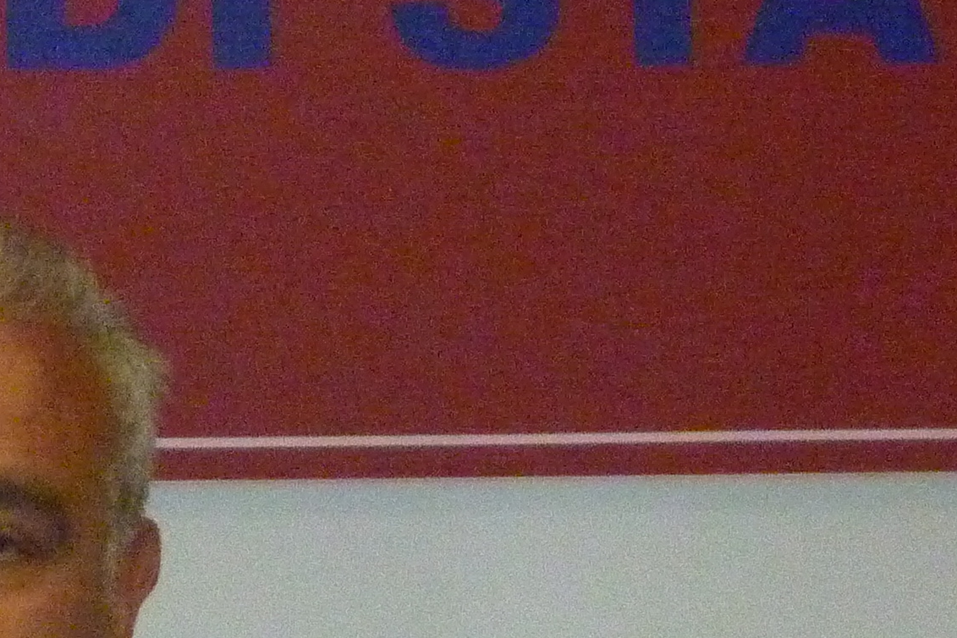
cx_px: -100
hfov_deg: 4.7
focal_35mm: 433
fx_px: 11510
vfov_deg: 3.2
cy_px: 781
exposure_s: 1/50
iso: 1000
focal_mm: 20.8
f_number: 5.8
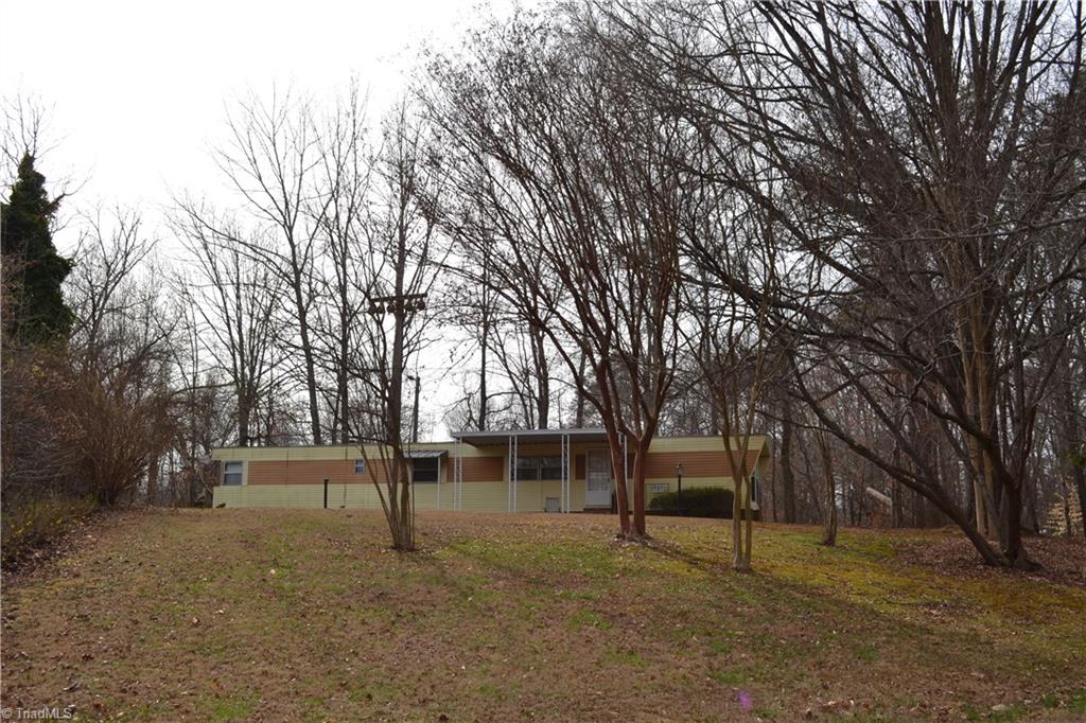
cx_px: 543
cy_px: 362
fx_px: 1176
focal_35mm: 39
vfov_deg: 34.2
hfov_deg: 49.6
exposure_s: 1/200
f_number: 8
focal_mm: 26
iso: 100
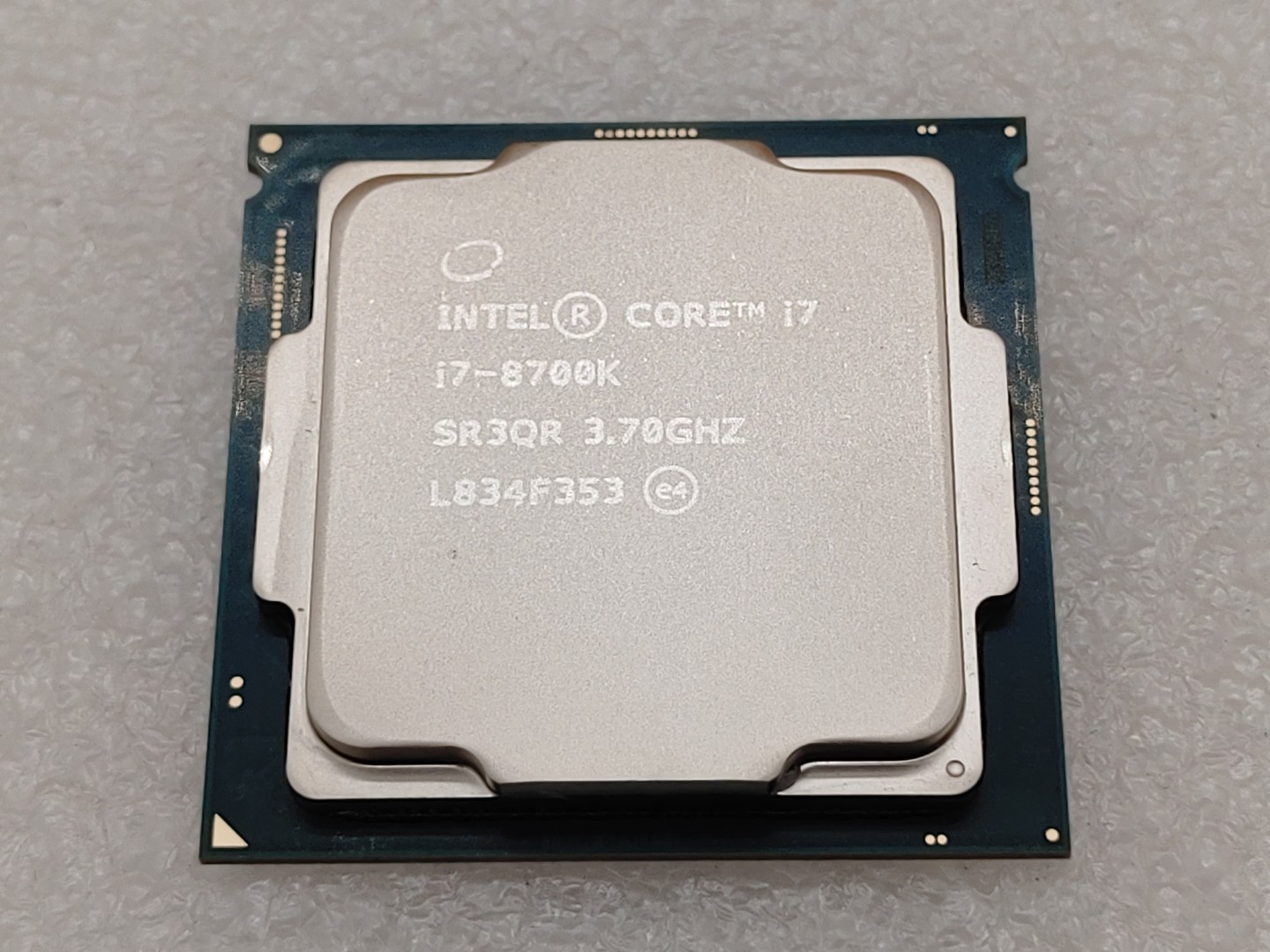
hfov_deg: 23.0
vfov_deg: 17.4
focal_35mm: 85
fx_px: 3119
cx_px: 635
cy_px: 476
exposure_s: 1/366
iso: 50
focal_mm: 4.36
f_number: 1.8
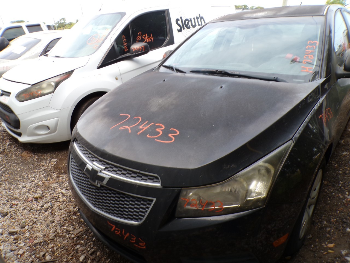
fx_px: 243
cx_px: 175
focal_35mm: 24
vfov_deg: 56.8
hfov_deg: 71.6
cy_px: 132
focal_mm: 4.3
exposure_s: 1/110
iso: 100
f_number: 4.4
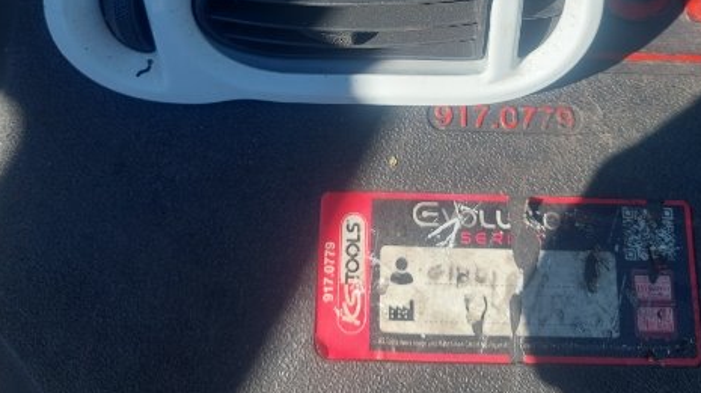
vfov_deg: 30.1
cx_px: 357
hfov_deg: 55.3
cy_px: -17
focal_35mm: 36
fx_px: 669
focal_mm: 5.23
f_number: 1.8
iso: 40
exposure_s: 1/910
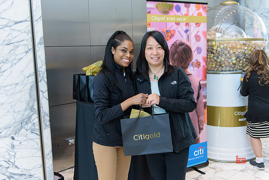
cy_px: 90
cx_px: 134
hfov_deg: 53.1
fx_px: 269
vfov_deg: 36.9
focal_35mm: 36
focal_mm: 36
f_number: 3.2
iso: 1600
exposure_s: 1/200
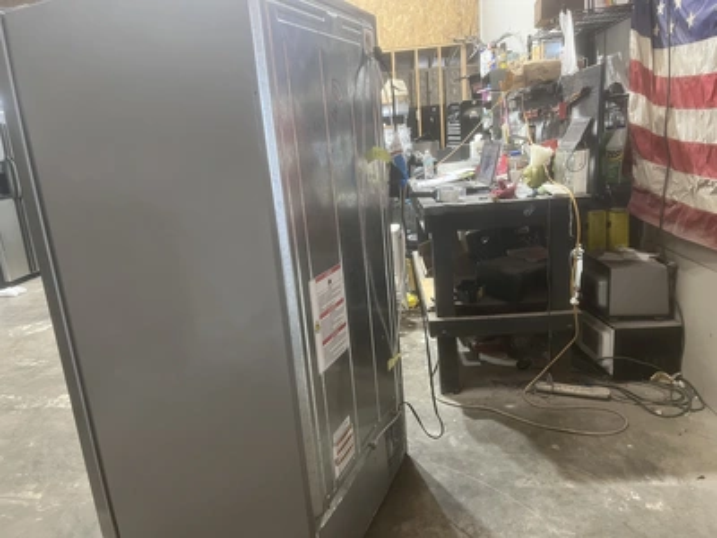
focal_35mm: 26
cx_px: 358
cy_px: 269
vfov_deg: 53.1
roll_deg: +4.7
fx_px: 539
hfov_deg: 67.3
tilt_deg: -14.1
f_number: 1.6
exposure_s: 1/60
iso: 160
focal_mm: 5.1
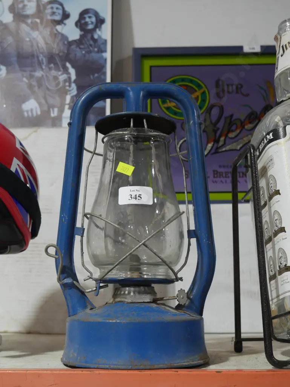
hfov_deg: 32.9
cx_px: 145
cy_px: 194
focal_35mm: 44
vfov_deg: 42.9
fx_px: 491
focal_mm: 22
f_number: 4.7
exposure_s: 1/60
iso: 1000
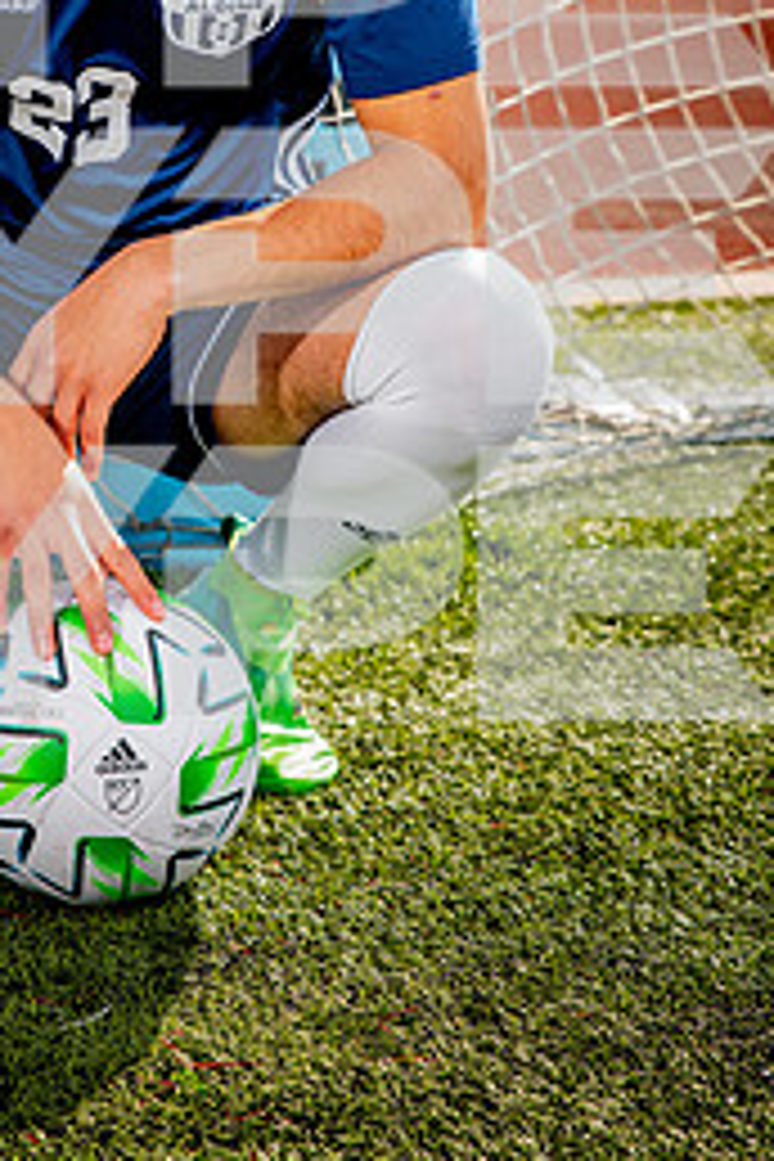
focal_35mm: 108
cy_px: 270
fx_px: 3483
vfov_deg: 18.8
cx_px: 122
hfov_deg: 12.6
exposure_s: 1/320
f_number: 5.6
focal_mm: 62
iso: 125
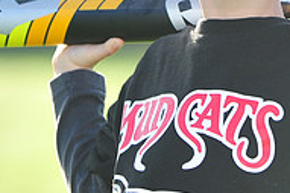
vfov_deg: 2.3
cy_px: -36
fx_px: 4885
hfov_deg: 3.4
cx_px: 225
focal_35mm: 607
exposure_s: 1/640
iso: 400
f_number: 5
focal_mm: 200
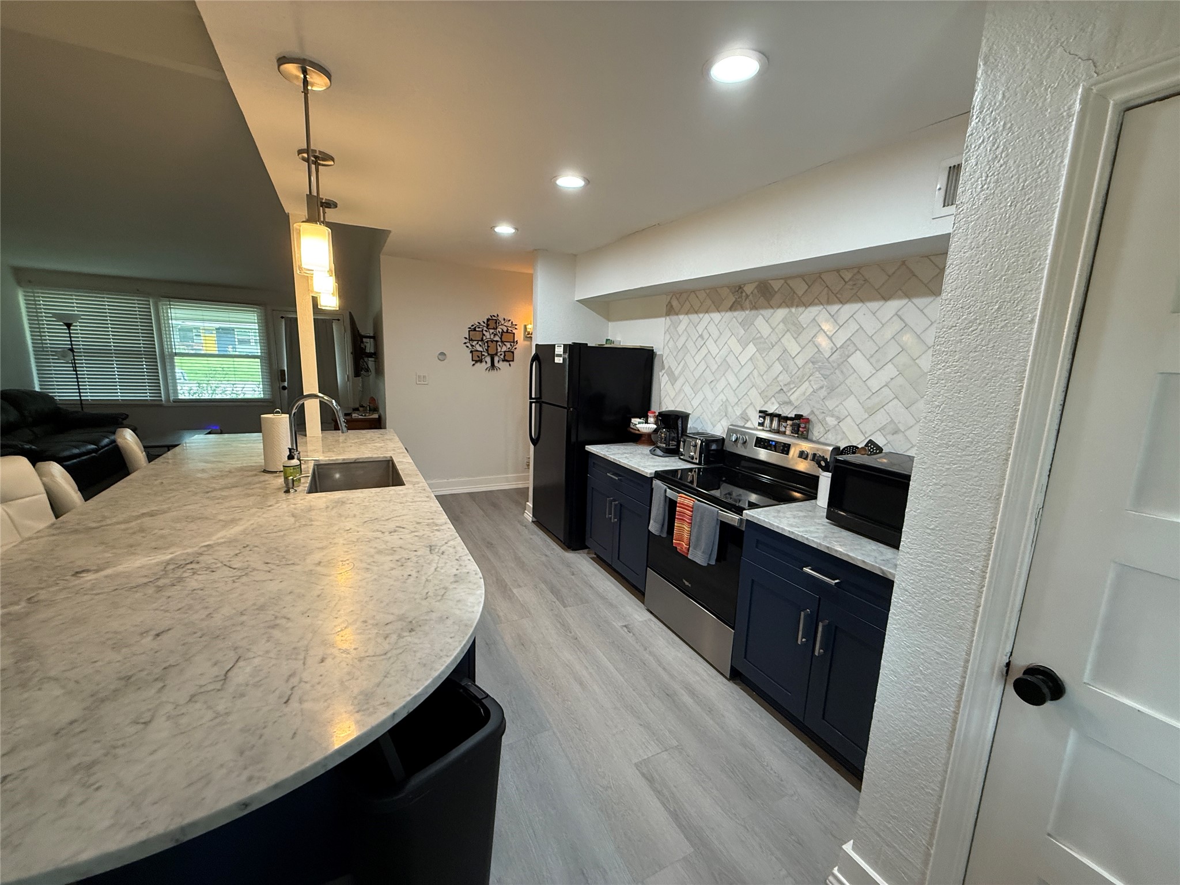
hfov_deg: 102.1
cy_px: 442
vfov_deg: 85.7
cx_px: 590
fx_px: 477
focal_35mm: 14
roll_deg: -2.0
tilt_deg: -9.8
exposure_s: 1/60
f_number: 2.2
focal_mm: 2.22
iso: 250
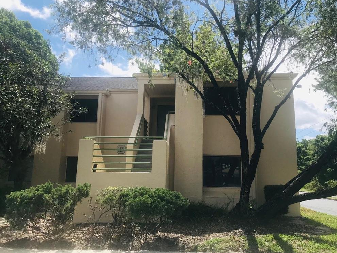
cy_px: 125
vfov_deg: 48.2
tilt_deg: +9.3
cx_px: 174
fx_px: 282
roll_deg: -1.6
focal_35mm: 29
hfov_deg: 61.6
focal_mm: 3.99
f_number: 1.8
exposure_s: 1/2519
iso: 20
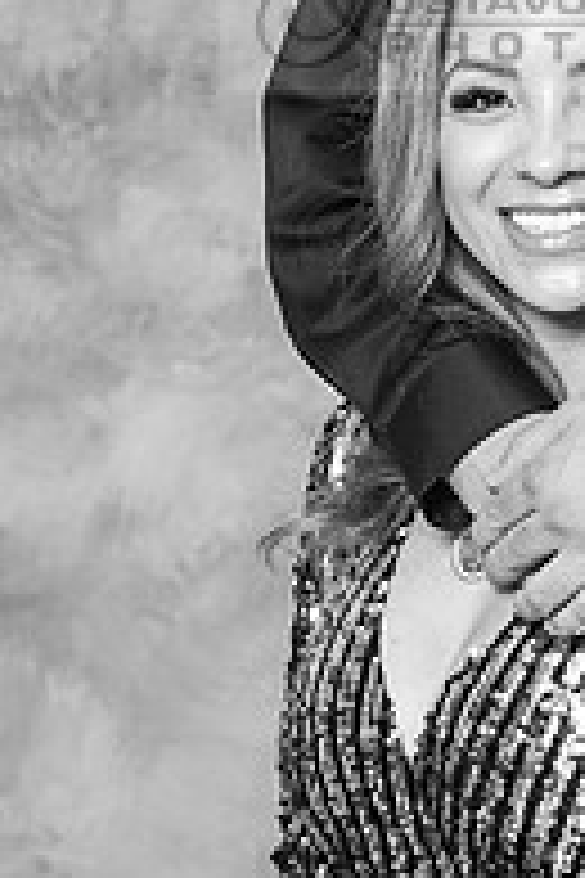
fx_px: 9749
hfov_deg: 3.4
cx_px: 347
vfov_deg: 5.1
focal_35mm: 400
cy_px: 76
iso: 160
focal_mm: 98
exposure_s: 1/250
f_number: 5
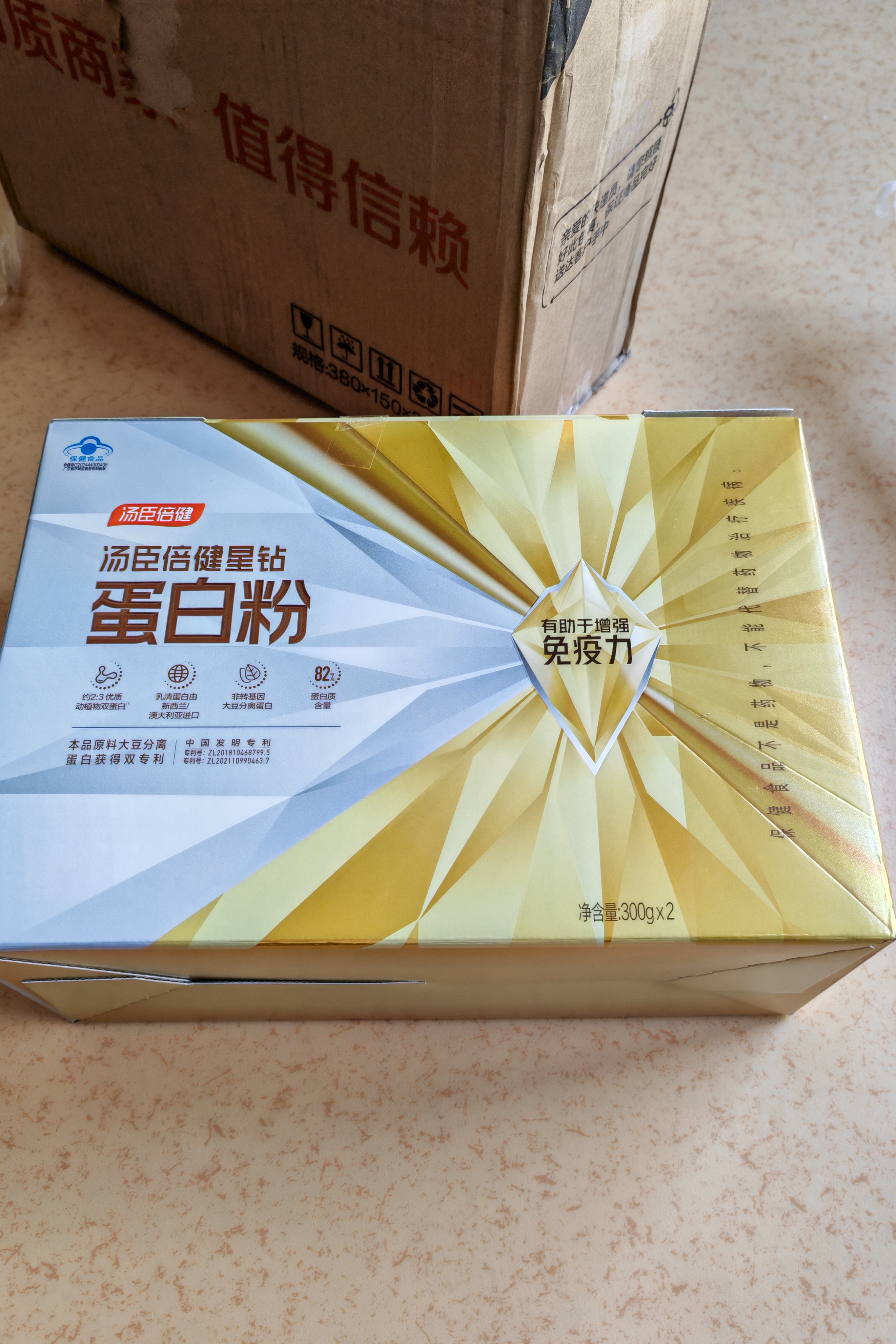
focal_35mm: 29
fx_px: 1083
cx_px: 462
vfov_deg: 63.6
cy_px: 694
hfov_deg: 45.0
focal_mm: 5.52
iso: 200
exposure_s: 1/100
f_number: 1.95
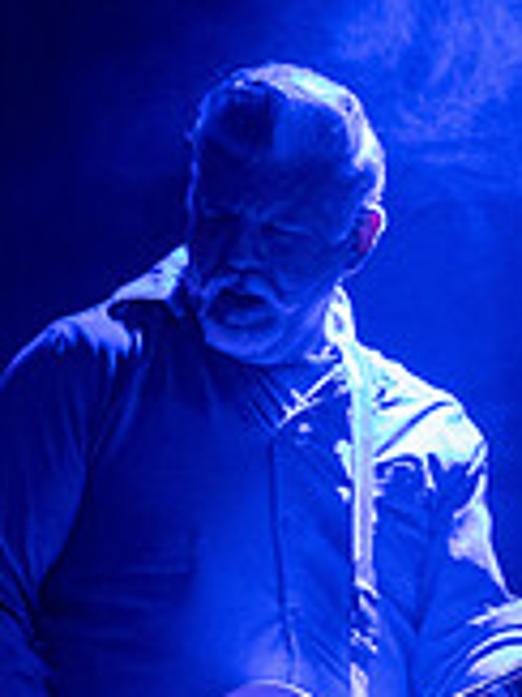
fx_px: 7449
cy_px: 851
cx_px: 481
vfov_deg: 5.3
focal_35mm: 370
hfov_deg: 4.0
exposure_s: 1/125
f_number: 2.8
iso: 1250
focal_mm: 67
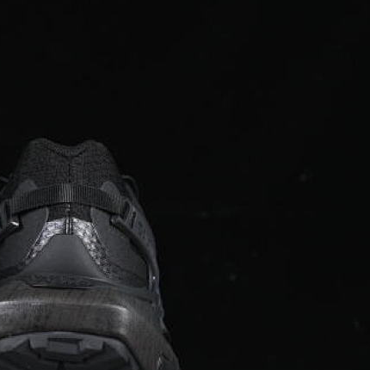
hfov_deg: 10.8
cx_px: -30
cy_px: 204
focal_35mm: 160
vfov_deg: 10.9
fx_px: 1935
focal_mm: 50
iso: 160
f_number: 6.3
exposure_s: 1/60
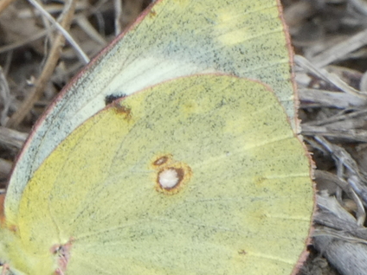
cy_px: 136
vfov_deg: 1.6
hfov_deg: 2.1
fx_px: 10008
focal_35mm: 944
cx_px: 126
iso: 125
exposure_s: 1/100
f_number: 5.6
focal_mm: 84
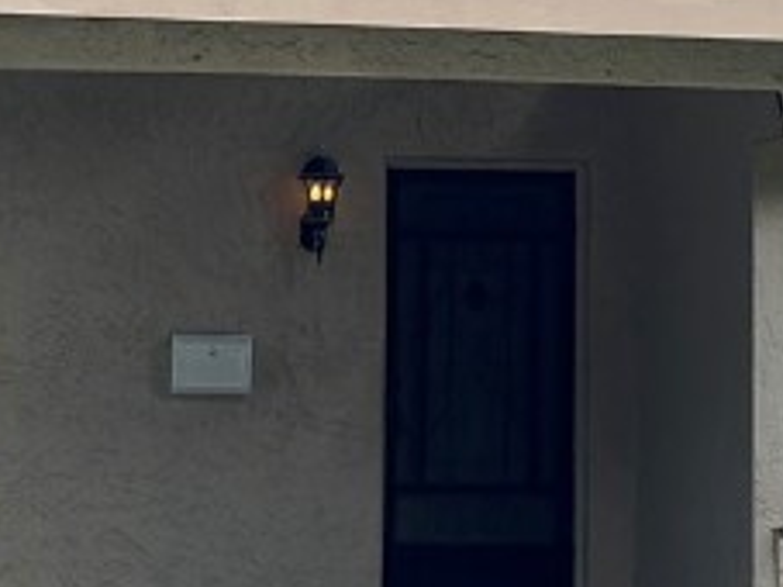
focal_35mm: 217
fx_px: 4906
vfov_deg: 6.8
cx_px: 517
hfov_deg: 9.1
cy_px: -104
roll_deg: -0.3
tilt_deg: +6.7
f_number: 1.78
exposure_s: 1/2304
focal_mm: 6.86
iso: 100
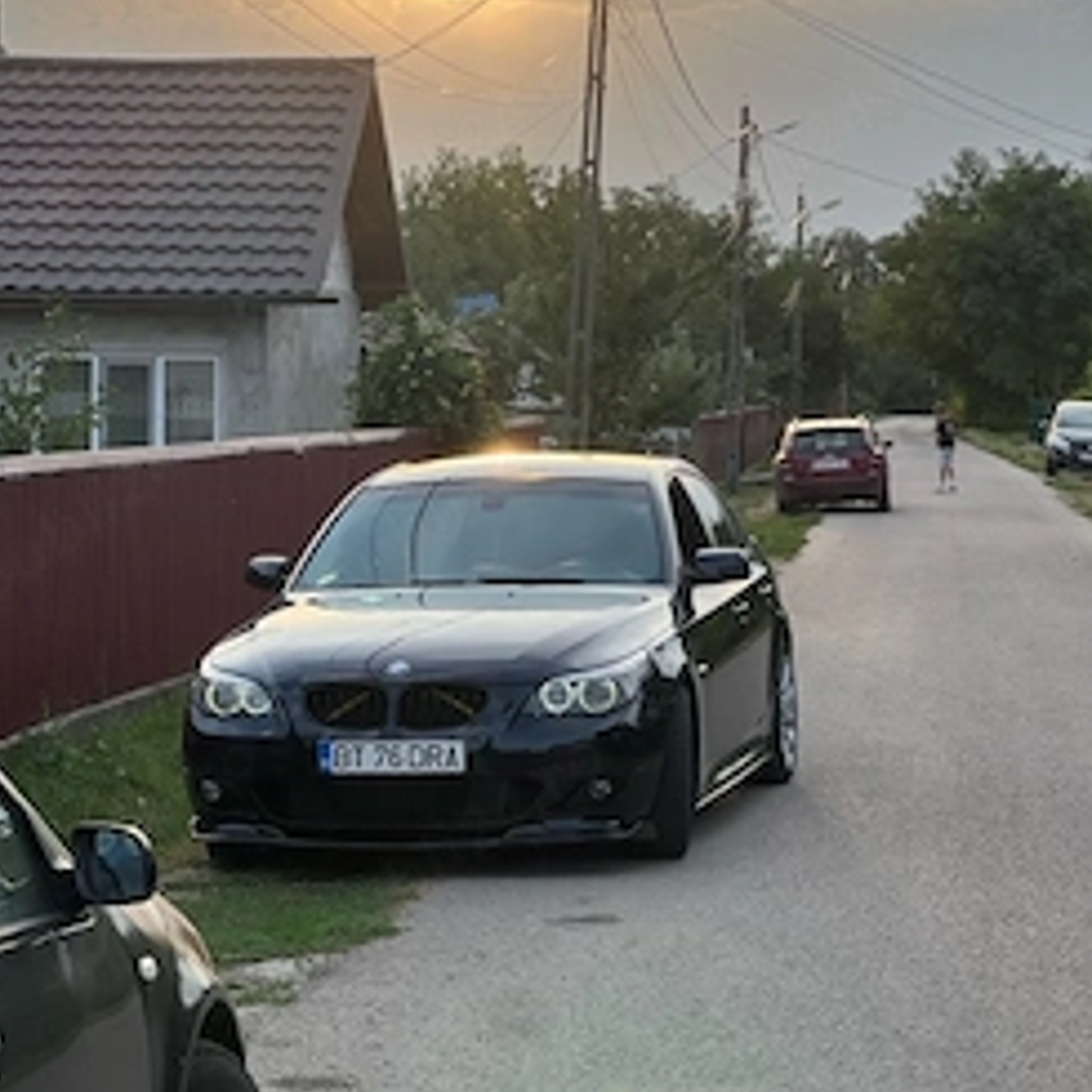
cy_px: 553
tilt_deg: -1.3
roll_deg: -1.0
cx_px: 548
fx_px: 3962
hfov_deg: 15.7
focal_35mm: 111
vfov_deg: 15.7
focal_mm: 9
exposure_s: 1/121
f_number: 2.8
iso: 25
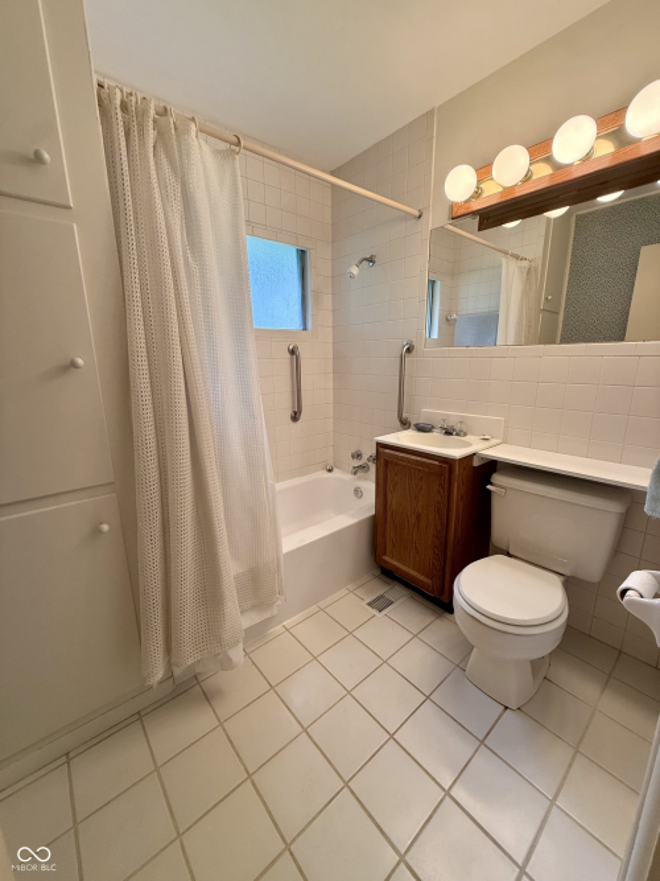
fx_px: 356
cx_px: 330
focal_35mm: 14
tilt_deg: -12.2
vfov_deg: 102.1
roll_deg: -0.3
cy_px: 440
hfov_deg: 85.7
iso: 160
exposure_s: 1/120
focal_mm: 2.22
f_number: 2.2
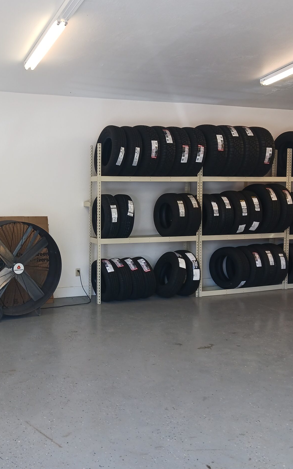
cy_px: 230
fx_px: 498
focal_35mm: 39
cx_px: 70
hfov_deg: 32.1
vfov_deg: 50.4
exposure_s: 1/50
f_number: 1.8
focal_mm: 4
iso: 80
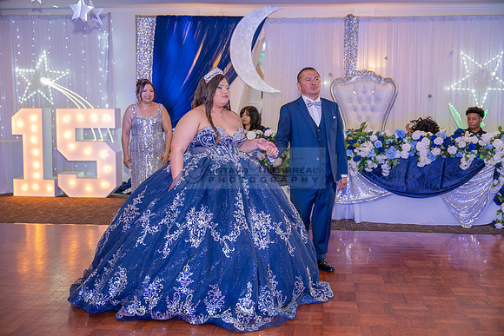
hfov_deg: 44.5
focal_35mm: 44
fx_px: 616
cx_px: 252
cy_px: 168
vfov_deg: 30.5
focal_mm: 44
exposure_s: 1/200
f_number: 2.8
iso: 1000
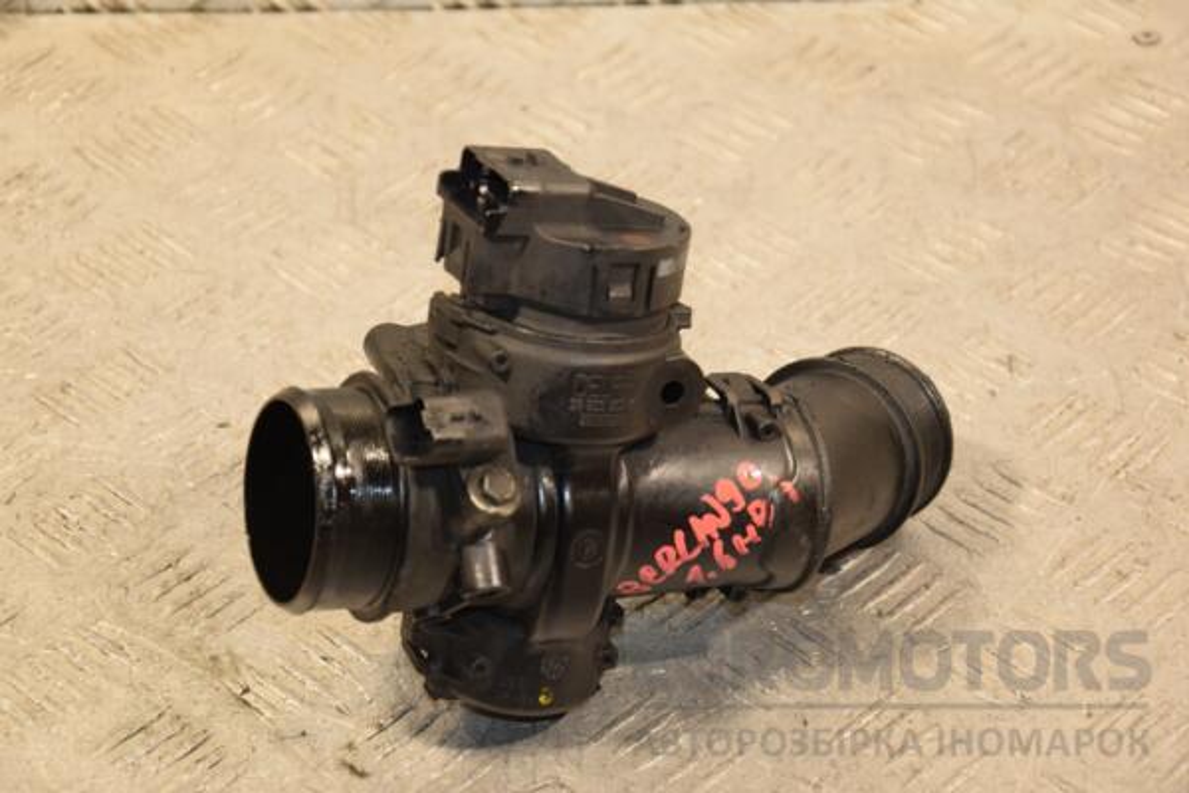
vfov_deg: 13.0
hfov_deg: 19.5
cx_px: 594
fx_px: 3468
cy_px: 396
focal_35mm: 105
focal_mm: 70
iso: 800
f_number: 5.3
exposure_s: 1/80
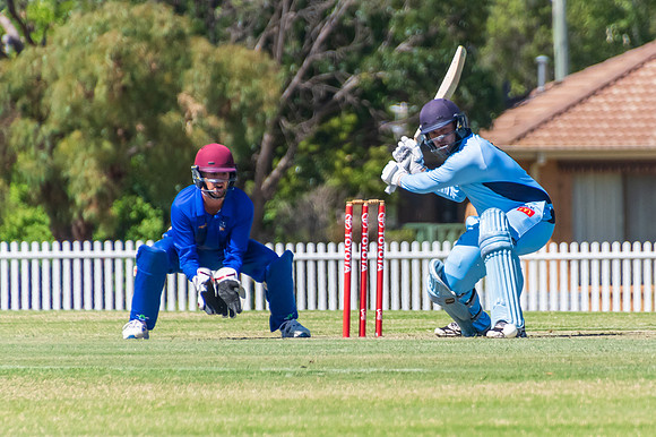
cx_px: 422
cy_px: 208
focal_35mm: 974
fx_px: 17740
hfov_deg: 2.1
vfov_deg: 1.4
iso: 400
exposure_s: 1/2500
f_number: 6.3
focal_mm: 400
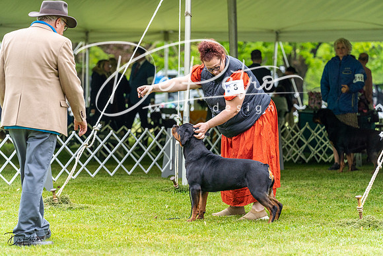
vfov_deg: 9.8
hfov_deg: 14.7
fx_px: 1490
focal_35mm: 140
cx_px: 192
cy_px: 128
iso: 1000
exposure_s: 1/800
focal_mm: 140
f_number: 4
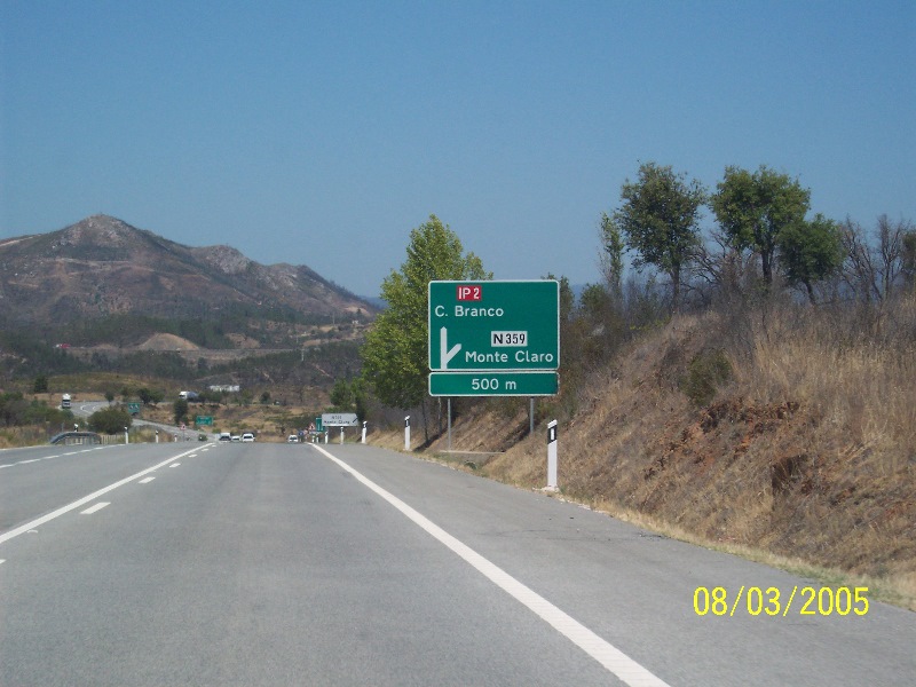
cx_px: 458
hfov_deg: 17.3
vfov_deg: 13.0
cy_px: 344
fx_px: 3017
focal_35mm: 114
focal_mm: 24
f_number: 8
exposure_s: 1/350
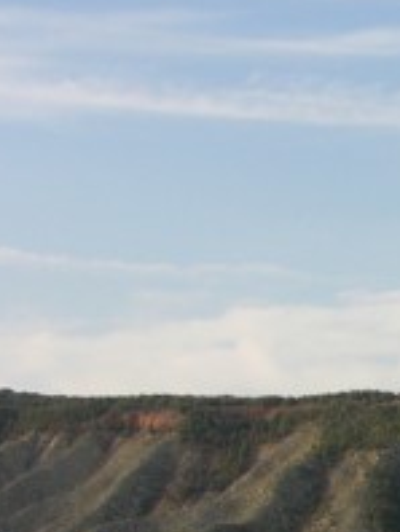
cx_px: 1364
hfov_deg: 7.0
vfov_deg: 10.8
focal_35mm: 181
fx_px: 2783
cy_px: 486
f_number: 5.6
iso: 50
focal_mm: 8.9
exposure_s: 1/239
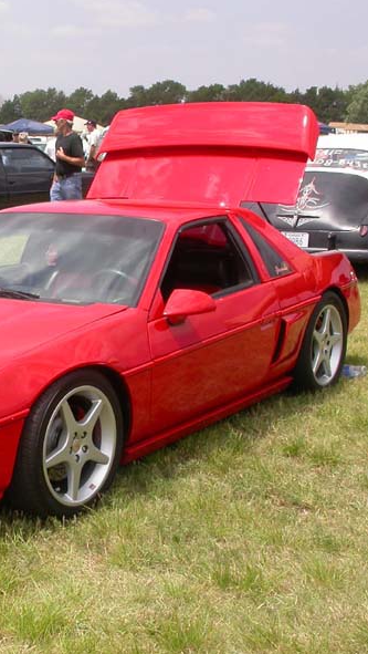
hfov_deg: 20.9
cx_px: 13
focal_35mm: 56
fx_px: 970
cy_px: 328
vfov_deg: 37.2
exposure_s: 1/288
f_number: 7.5
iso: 100
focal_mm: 7.85
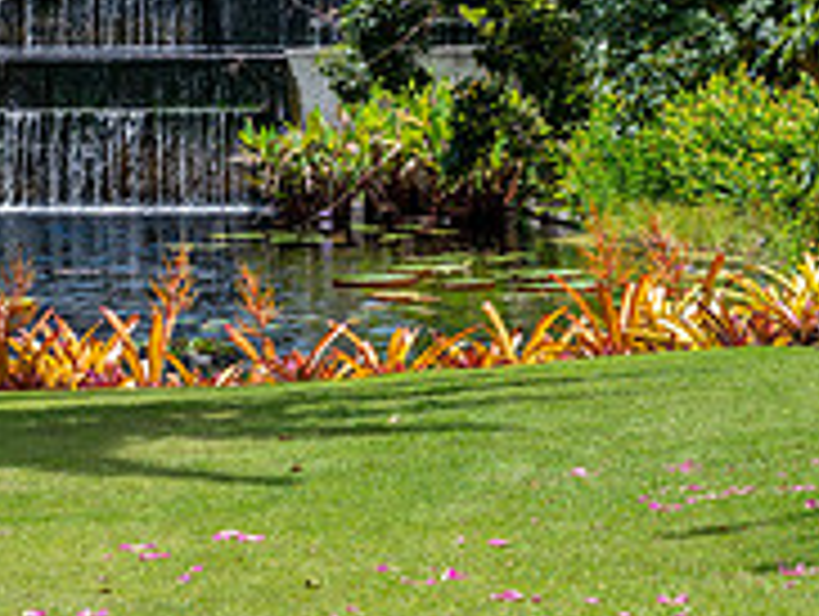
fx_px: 5070
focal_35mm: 214
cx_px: 108
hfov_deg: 9.2
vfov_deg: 7.0
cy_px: 357
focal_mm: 70
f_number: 8
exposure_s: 1/160
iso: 100
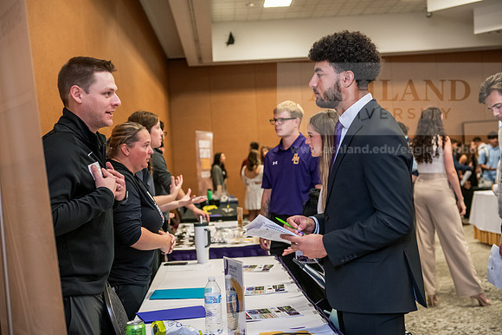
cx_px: 251
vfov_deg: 27.0
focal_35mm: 50
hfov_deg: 39.6
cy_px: 168
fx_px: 697
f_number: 3.2
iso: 2000
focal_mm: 50
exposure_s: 1/160
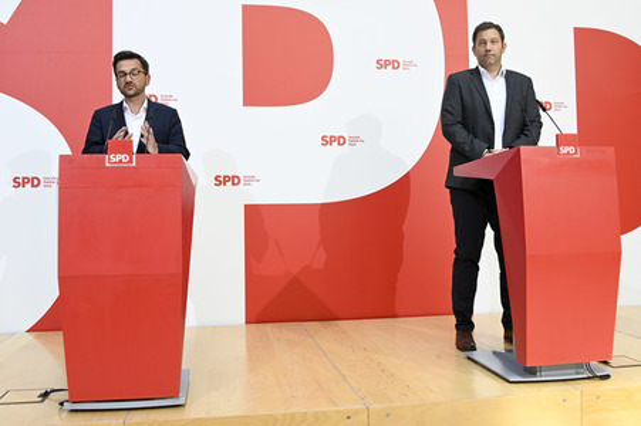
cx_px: 320
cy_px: 213
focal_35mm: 32
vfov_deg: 41.1
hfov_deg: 58.8
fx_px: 569
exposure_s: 1/320
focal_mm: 32
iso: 2000
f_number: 7.1
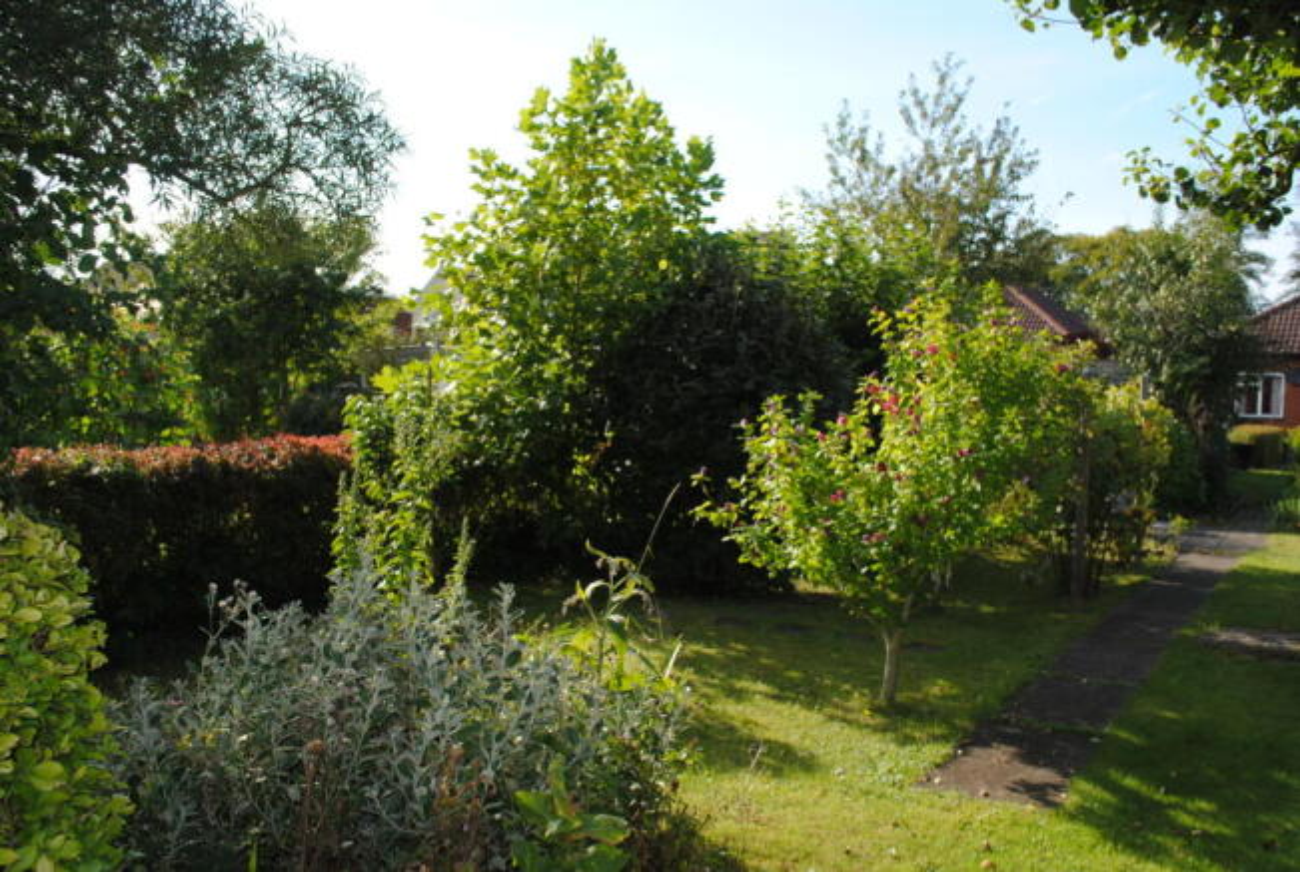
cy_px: 436
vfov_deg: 40.1
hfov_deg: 57.1
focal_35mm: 33
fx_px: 1194
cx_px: 650
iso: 100
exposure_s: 1/200
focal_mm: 22
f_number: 6.3
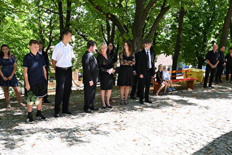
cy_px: 93
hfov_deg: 53.1
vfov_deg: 36.8
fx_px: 232
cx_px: 120
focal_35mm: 36
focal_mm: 24
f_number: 5
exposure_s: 1/1000
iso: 1250
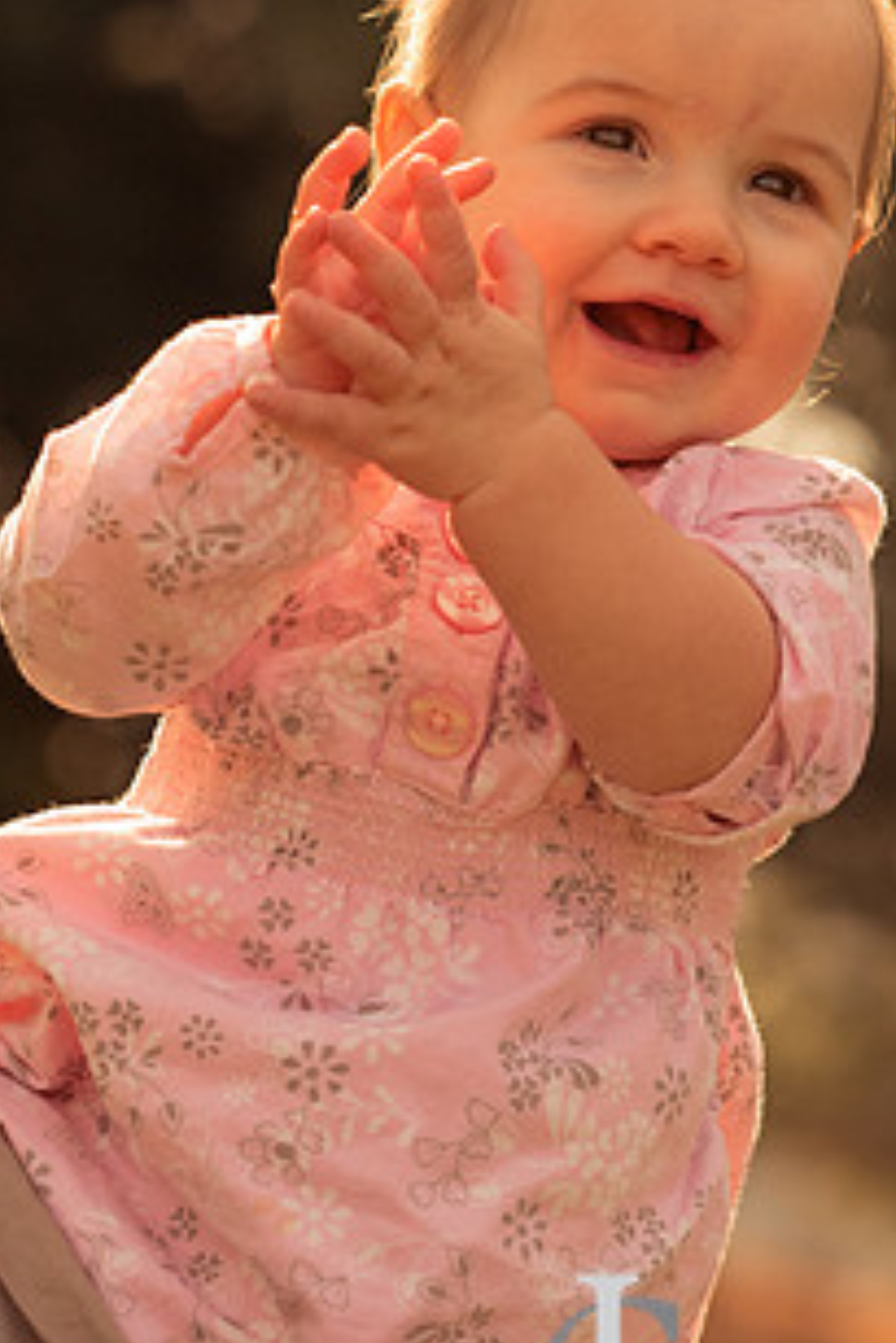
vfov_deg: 10.9
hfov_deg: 7.3
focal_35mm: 189
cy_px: 617
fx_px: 7048
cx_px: 527
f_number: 3.5
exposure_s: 1/1600
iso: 320
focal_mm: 86
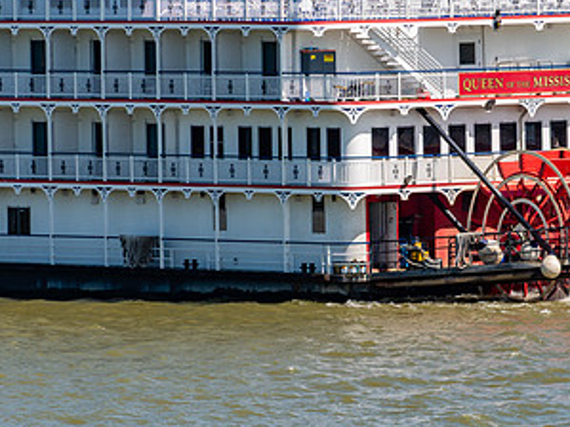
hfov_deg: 3.2
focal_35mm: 621
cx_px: 447
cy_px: 158
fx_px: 10222
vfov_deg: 2.4
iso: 100
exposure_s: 1/250
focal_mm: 300
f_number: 8
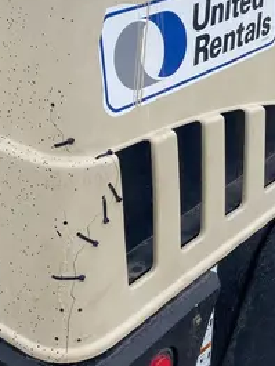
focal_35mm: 72
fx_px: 762
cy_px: 126
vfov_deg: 26.9
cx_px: 138
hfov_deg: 20.5
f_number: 1.8
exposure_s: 1/654
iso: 32
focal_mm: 4.25
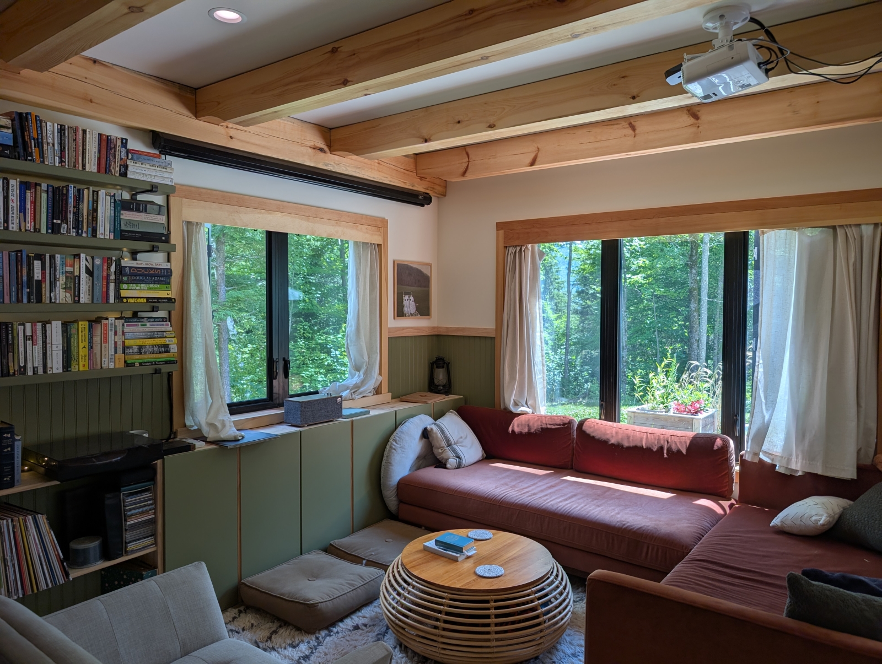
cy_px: 332
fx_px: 612
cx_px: 441
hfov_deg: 71.5
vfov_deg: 56.9
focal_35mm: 24
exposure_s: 1/78.5
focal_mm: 6.9
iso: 17
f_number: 1.68
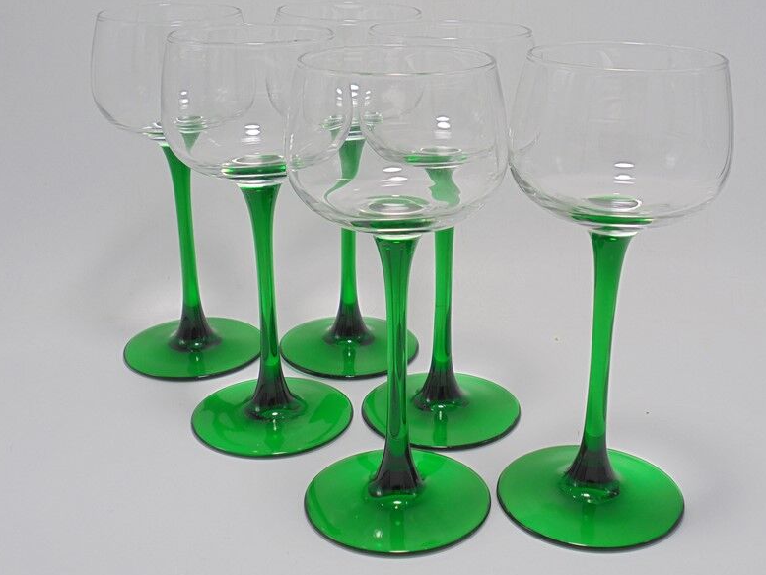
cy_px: 284
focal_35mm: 44
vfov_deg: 32.9
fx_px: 974
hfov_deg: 42.9
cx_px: 417
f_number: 4.2
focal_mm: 6.9
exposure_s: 1/60
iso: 100
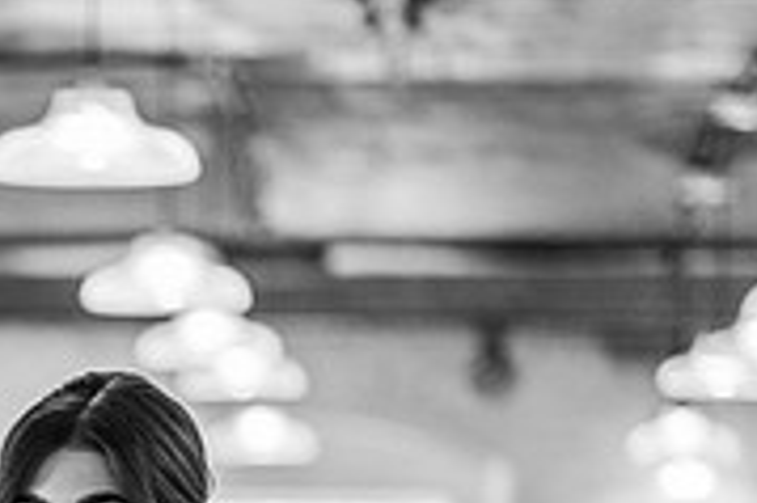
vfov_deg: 4.9
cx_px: -300
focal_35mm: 276
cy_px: 761
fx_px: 5798
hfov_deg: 7.4
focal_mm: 85
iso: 720
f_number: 2
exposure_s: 1/200
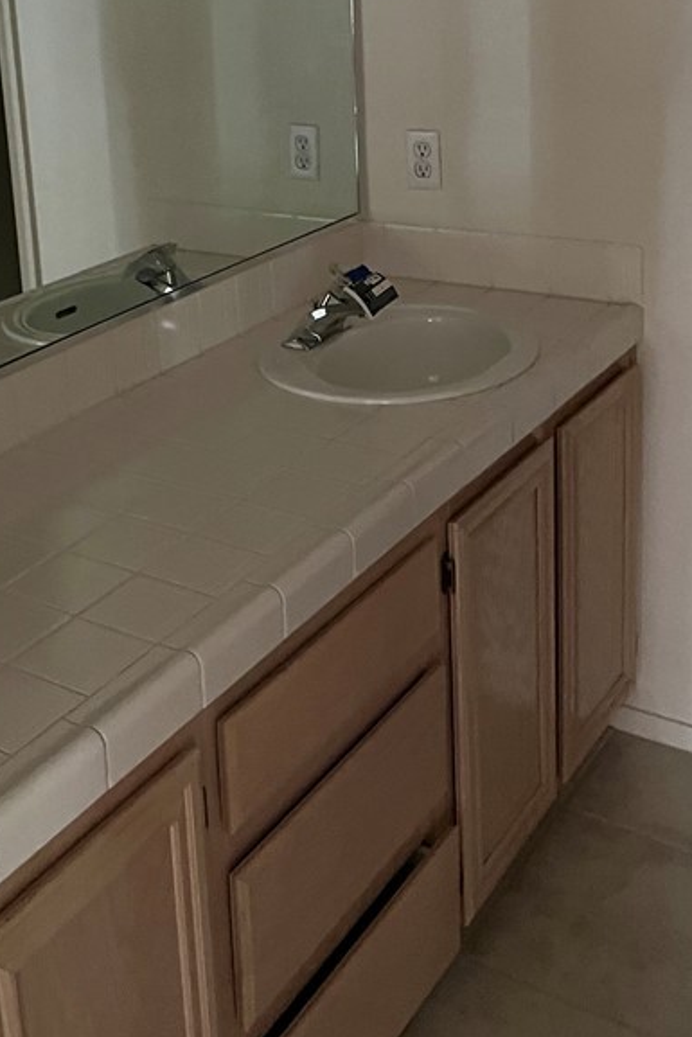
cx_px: 147
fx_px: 1383
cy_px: 207
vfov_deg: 39.5
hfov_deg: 27.6
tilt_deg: -12.7
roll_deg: +4.9
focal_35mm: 48
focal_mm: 5.1
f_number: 1.6
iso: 800
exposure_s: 1/30
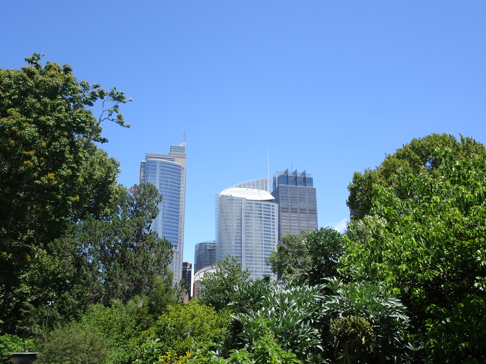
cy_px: 182
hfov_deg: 56.8
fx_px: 449
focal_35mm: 32
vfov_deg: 44.2
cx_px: 243
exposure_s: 1/500
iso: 80
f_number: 4
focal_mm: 5.43
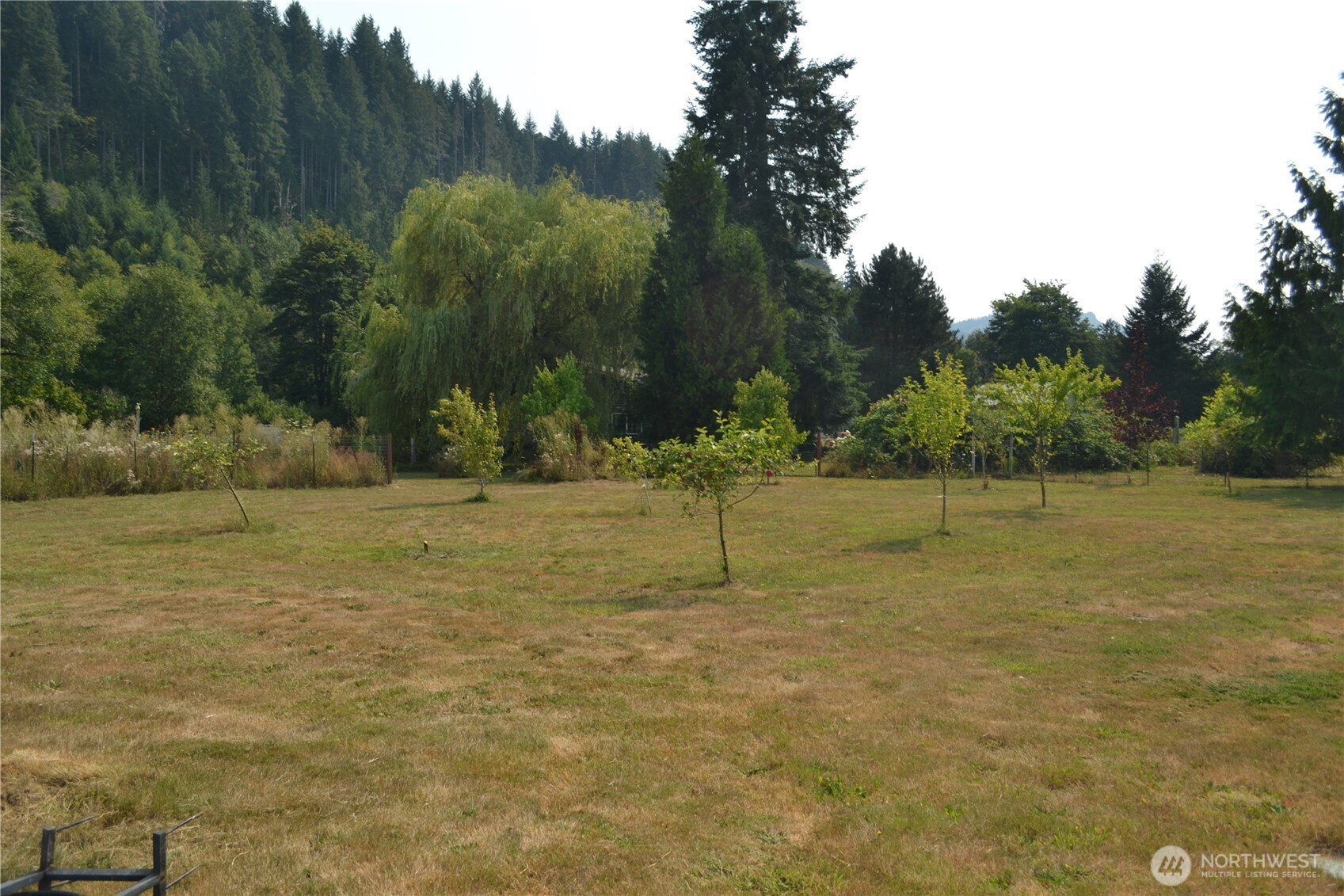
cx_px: 672
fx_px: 1008
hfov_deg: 67.4
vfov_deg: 47.9
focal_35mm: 27
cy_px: 448
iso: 100
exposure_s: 1/200
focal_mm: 18
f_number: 6.3
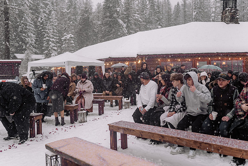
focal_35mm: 35
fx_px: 243
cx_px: 124
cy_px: 83
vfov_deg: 37.6
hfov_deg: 54.0
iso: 200
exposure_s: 1/250
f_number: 2
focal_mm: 35
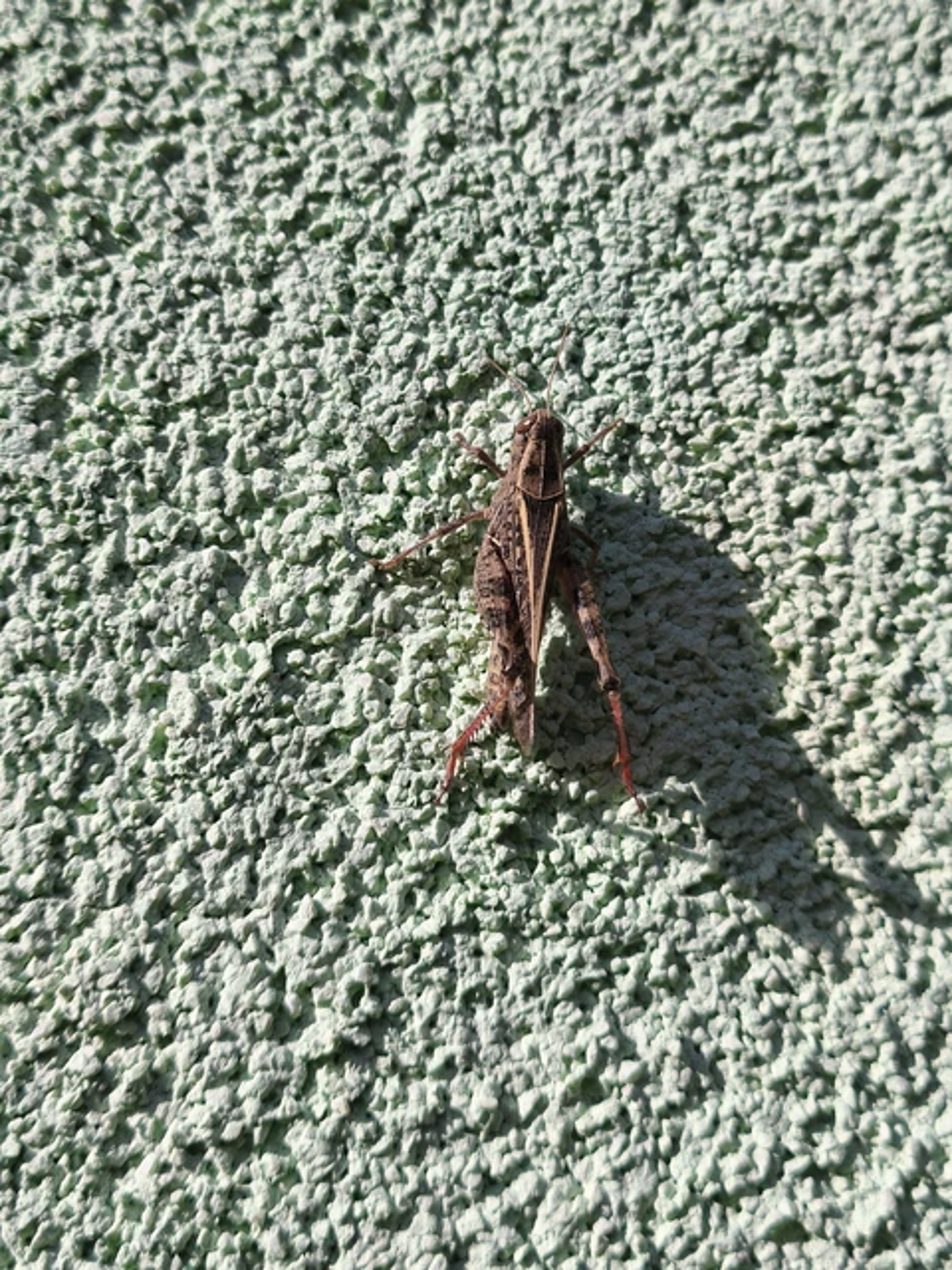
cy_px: 635
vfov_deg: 38.2
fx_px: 1833
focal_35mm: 50
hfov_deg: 29.1
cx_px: 476
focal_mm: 5.35
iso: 80
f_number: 1.7
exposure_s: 1/2580
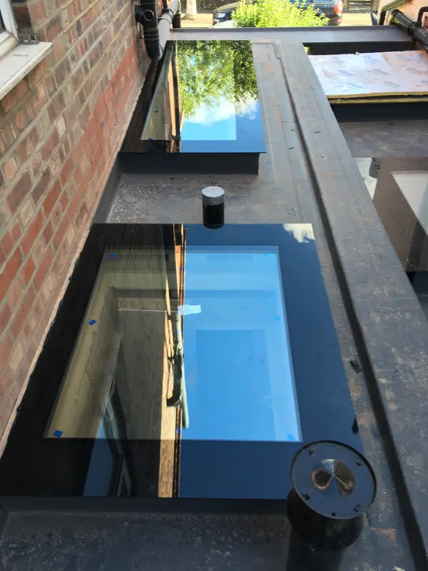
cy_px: 286
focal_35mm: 29
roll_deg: +0.8
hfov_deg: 48.2
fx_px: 478
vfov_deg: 61.7
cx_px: 214
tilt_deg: -42.4
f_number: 2.2
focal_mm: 4.15
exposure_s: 1/100
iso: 32
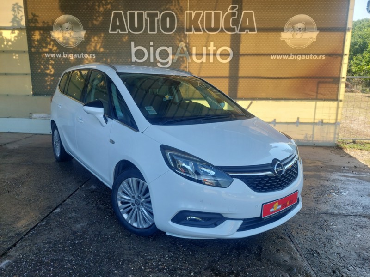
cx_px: 185
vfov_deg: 54.9
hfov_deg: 69.4
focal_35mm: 25
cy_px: 138
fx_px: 267
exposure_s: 1/345
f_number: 1.8
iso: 40
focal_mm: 5.23
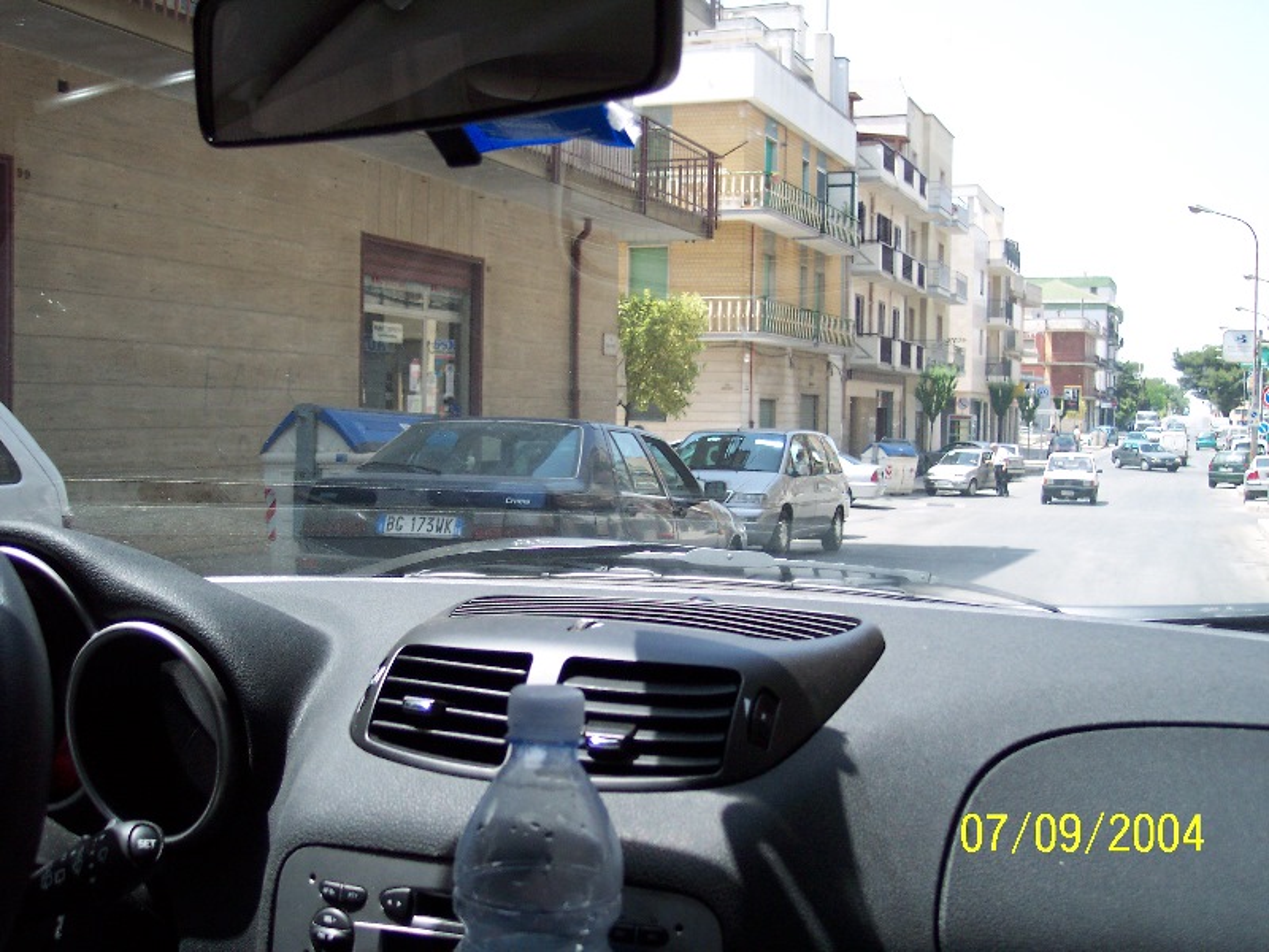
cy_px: 476
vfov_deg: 37.7
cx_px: 634
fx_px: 1393
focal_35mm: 38
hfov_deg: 49.0
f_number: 2.8
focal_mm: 8
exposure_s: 1/500
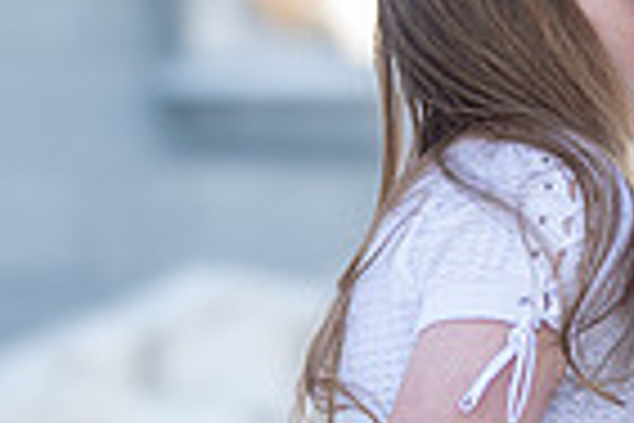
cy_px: 286
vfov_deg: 6.7
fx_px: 3628
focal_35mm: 206
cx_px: 382
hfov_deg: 10.0
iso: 250
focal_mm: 50
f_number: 1.3
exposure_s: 1/3200
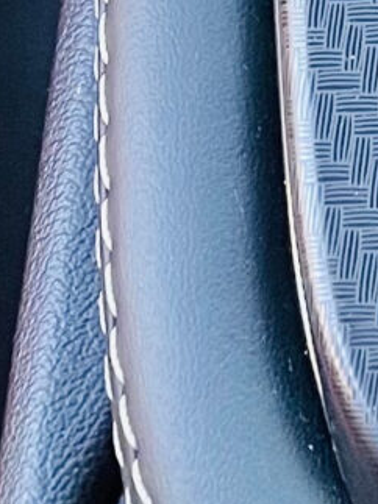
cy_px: -1273
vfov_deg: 7.6
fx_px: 3001
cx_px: 1220
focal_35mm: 206
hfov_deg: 6.5
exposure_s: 1/77
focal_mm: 4.2
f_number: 1.6
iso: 125
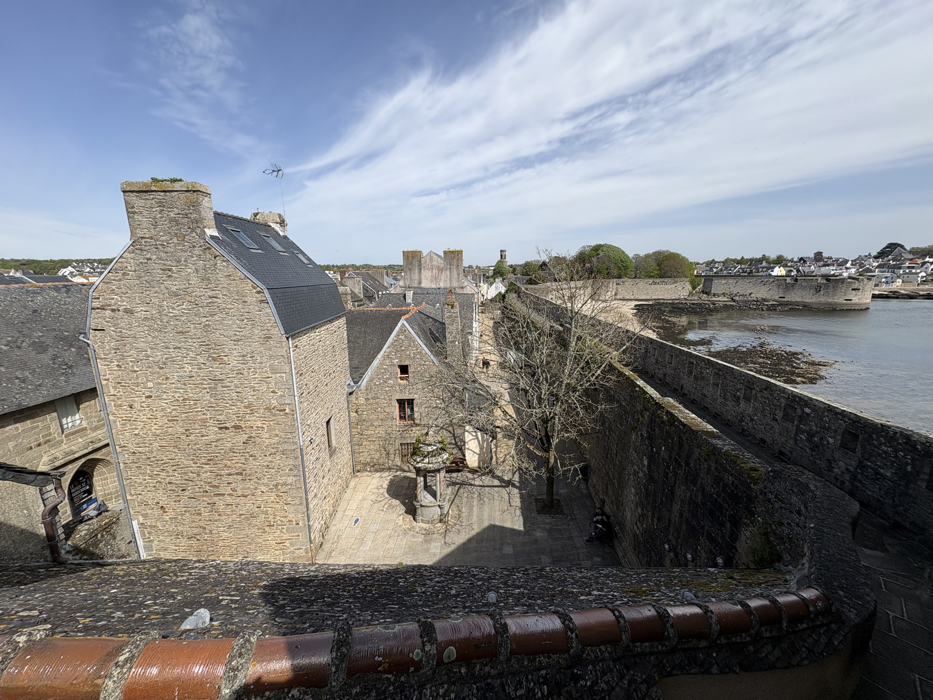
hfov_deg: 102.1
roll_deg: +1.1
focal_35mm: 14
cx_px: 466
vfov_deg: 85.7
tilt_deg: -11.0
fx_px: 377
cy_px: 350
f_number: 2.2
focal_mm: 2.22
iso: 50
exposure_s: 1/2208
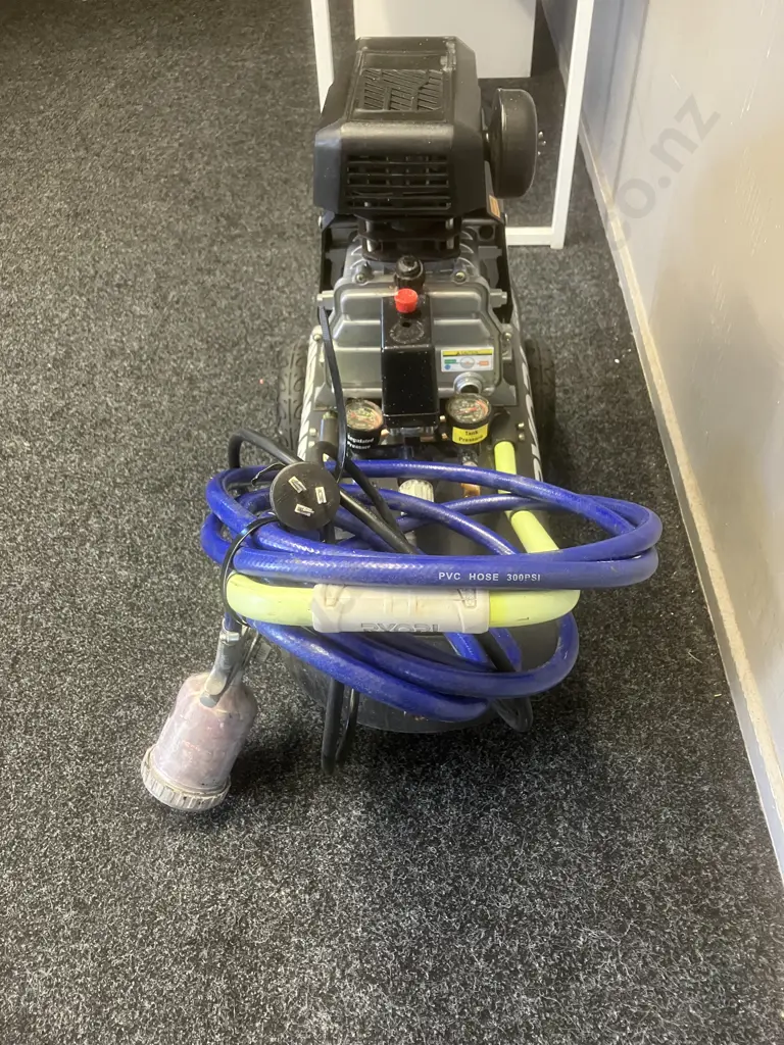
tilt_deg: -46.0
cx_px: 392
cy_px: 522
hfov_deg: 49.7
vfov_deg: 63.4
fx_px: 846
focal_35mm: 28
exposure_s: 1/33
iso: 250
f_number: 1.8
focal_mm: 3.99
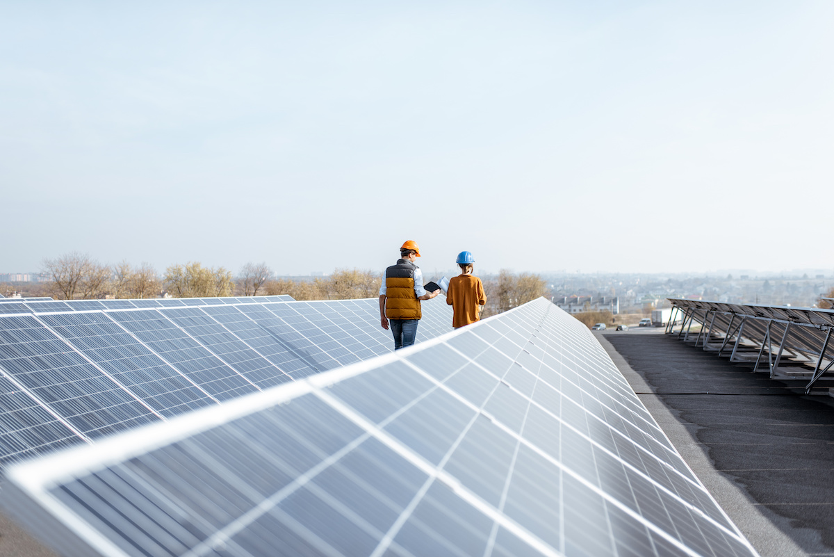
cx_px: 417
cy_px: 278
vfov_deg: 37.9
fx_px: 811
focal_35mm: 35
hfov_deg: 54.4
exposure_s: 1/4000
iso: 200
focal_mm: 35
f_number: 2.2
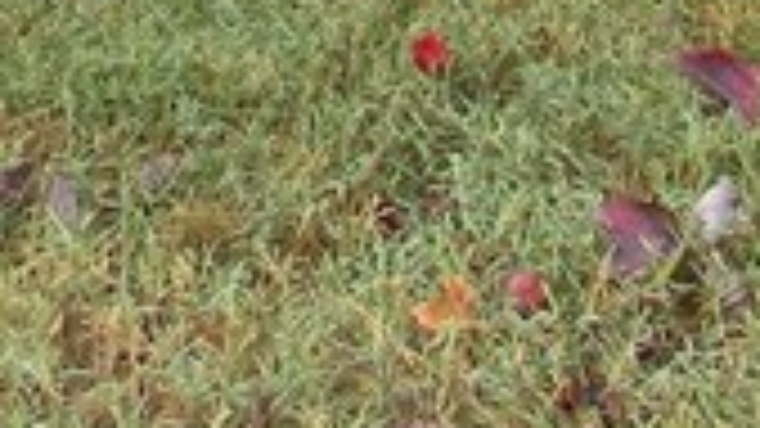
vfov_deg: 4.7
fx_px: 4795
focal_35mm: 238
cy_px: -1149
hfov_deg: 8.8
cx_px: 1147
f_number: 3.7
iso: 80
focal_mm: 6.4
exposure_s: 1/82.4
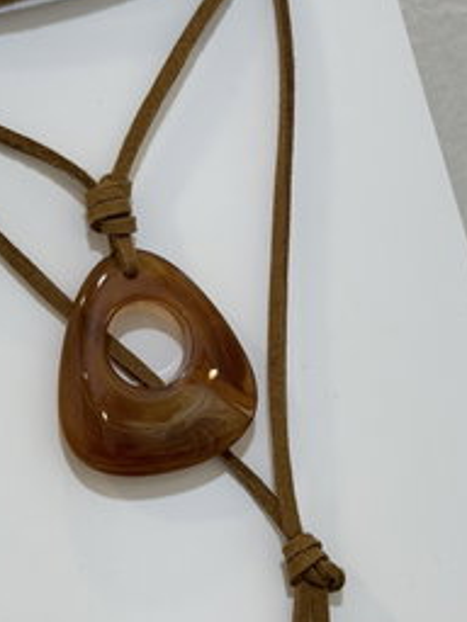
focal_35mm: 100
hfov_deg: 14.8
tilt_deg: -20.8
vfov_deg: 19.6
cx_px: 146
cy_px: 346
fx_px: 1799
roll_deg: +7.3
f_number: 1.78
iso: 50
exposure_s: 1/100
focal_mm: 6.76
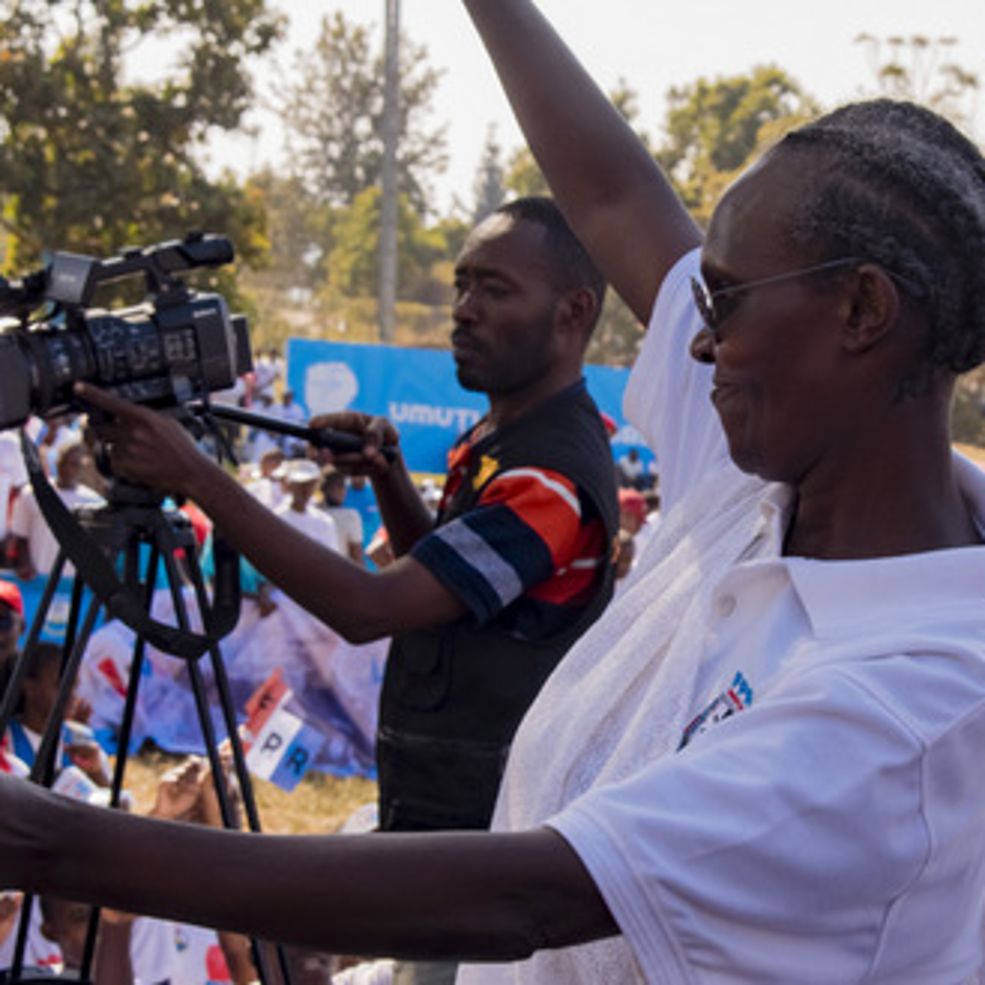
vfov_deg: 14.6
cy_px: 323
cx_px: 683
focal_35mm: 119
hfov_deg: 14.6
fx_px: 3831
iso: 200
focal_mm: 46
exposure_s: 1/200
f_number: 8
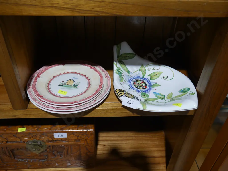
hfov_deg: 59.9
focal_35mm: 30
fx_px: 198
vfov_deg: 46.8
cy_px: 86
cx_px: 114
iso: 250
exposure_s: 1/60
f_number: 3.6
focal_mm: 15
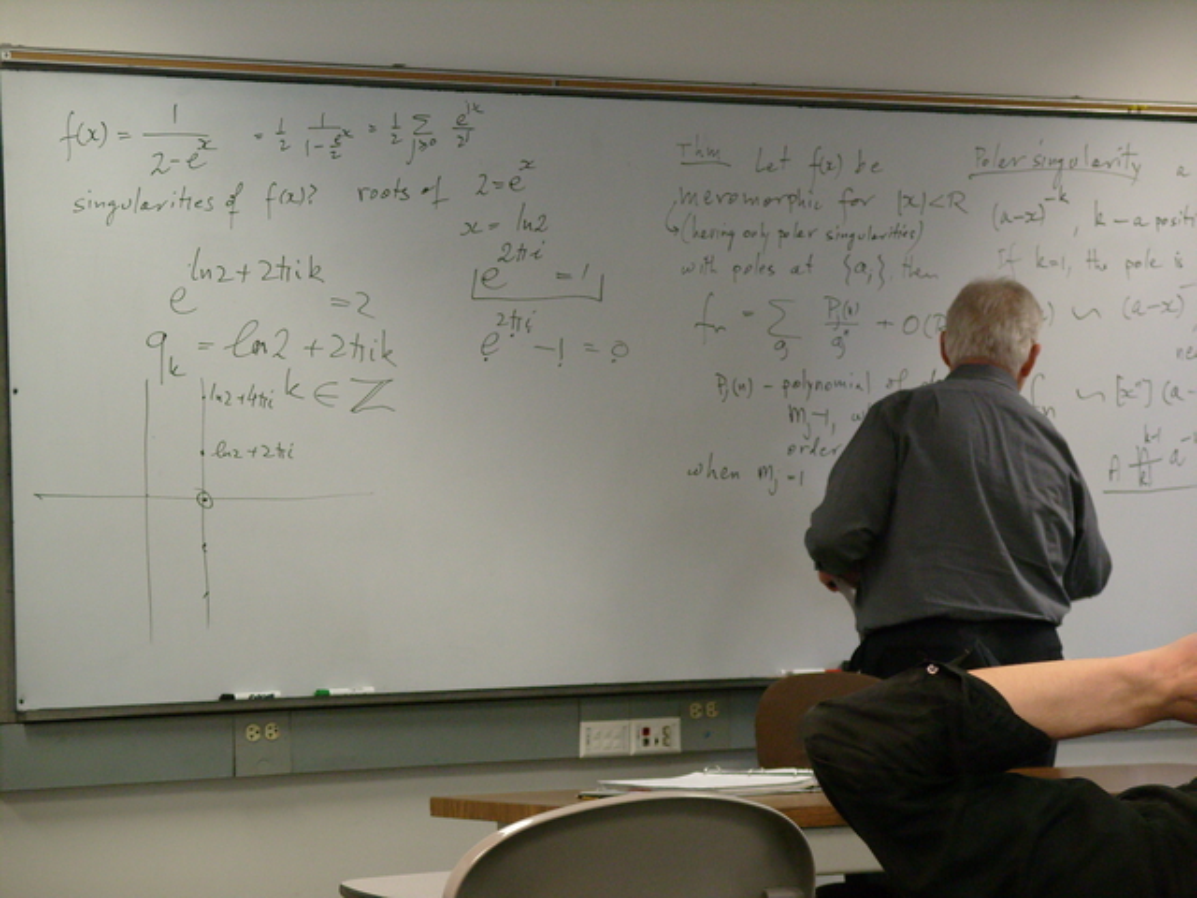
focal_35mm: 105
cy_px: 449
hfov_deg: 18.7
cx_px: 598
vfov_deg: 14.1
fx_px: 3631
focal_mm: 23.3
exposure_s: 1/45
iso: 200
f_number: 3.6
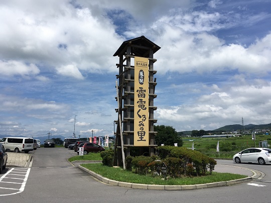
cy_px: 102
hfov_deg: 61.7
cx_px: 136
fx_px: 227
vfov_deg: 48.2
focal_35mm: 29
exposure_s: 1/2959
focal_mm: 4.15
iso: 25
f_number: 2.2
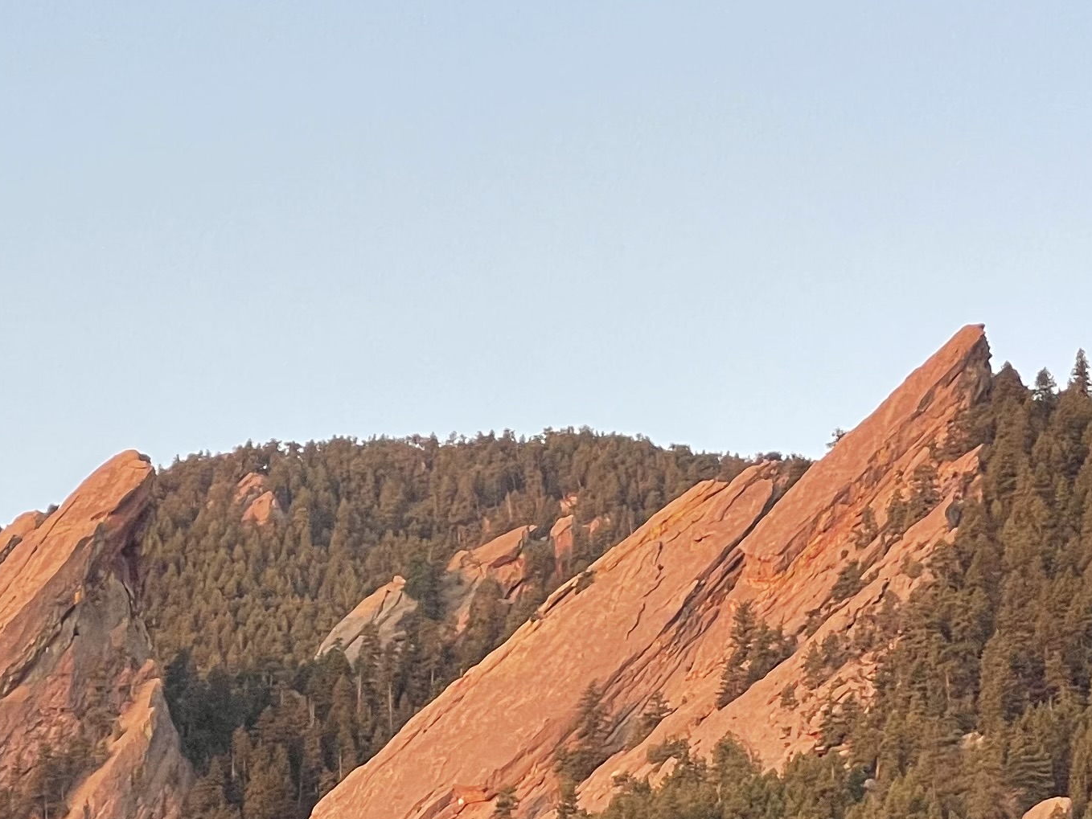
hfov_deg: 10.3
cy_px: 611
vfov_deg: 7.8
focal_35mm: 190
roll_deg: +2.4
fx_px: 5995
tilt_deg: +16.8
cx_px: 1138
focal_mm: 7.5
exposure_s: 1/99
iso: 40
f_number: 2.2
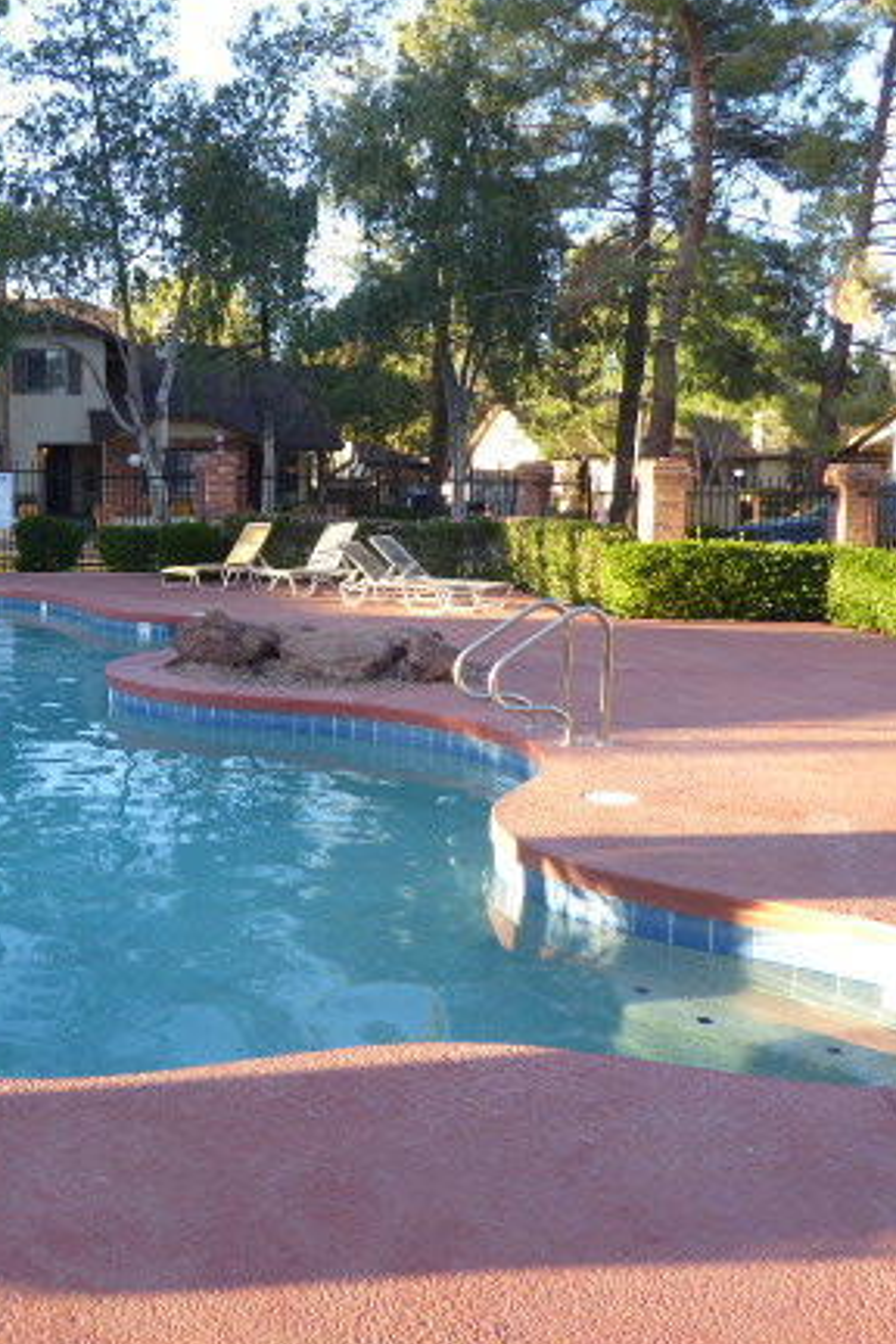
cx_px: 156
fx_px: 1381
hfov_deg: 34.6
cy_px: 647
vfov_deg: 51.9
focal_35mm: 37
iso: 160
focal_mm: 4.3
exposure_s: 1/160
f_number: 3.3
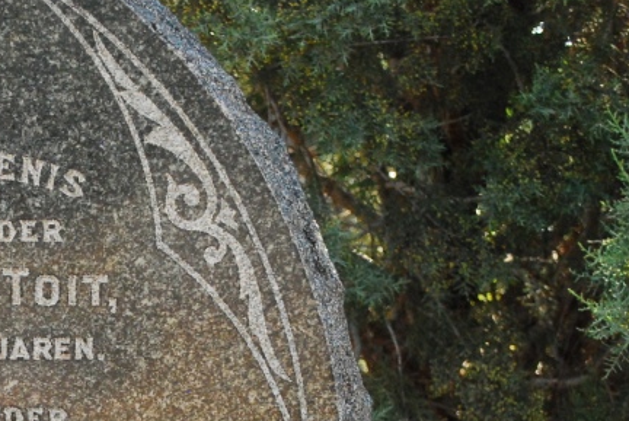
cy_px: 438
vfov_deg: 10.1
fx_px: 2361
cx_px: -42
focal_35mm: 135
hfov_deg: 14.8
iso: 1600
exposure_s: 1/1250
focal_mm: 38
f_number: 5.3
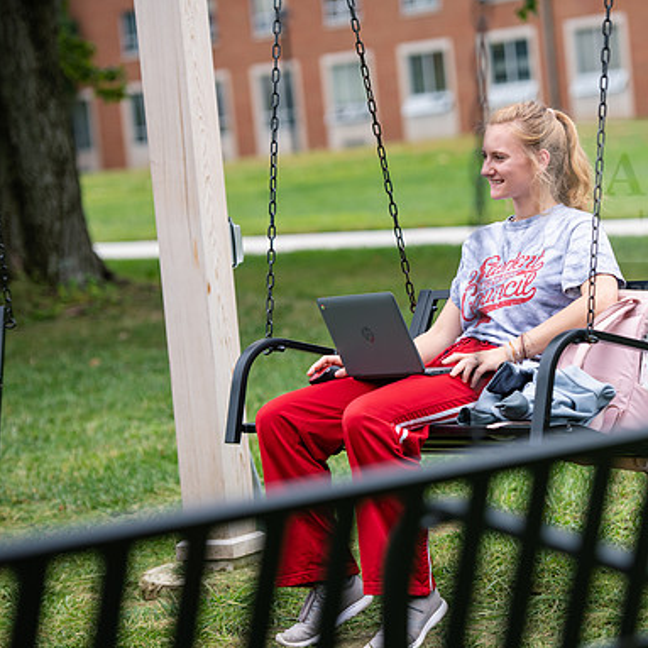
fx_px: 3050
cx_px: 489
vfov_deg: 12.1
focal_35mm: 144
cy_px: 326
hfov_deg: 12.1
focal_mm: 112
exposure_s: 1/500
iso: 160
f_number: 3.2
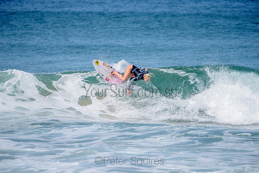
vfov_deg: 2.8
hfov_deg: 4.1
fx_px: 3598
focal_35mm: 500
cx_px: 130
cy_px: 86
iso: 250
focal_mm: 500
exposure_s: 1/2500
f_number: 6.3
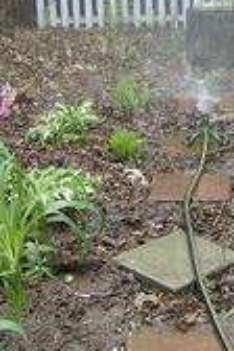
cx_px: 226
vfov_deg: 20.6
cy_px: 81
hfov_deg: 13.8
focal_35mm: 98
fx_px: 955
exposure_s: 1/343
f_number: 2.8
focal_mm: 6
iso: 100
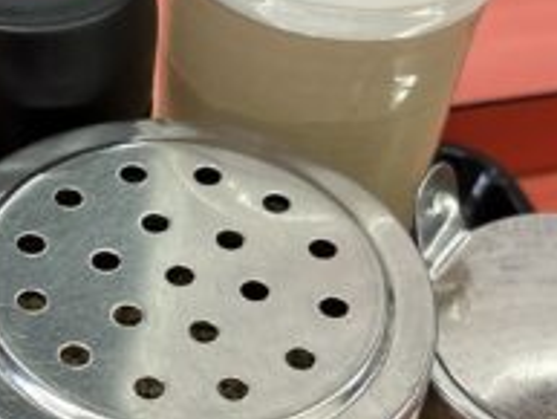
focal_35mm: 98
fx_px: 1578
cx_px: 137
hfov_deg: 19.9
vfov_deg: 15.1
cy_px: 285
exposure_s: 1/70
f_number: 1.6
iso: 125
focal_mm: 5.96
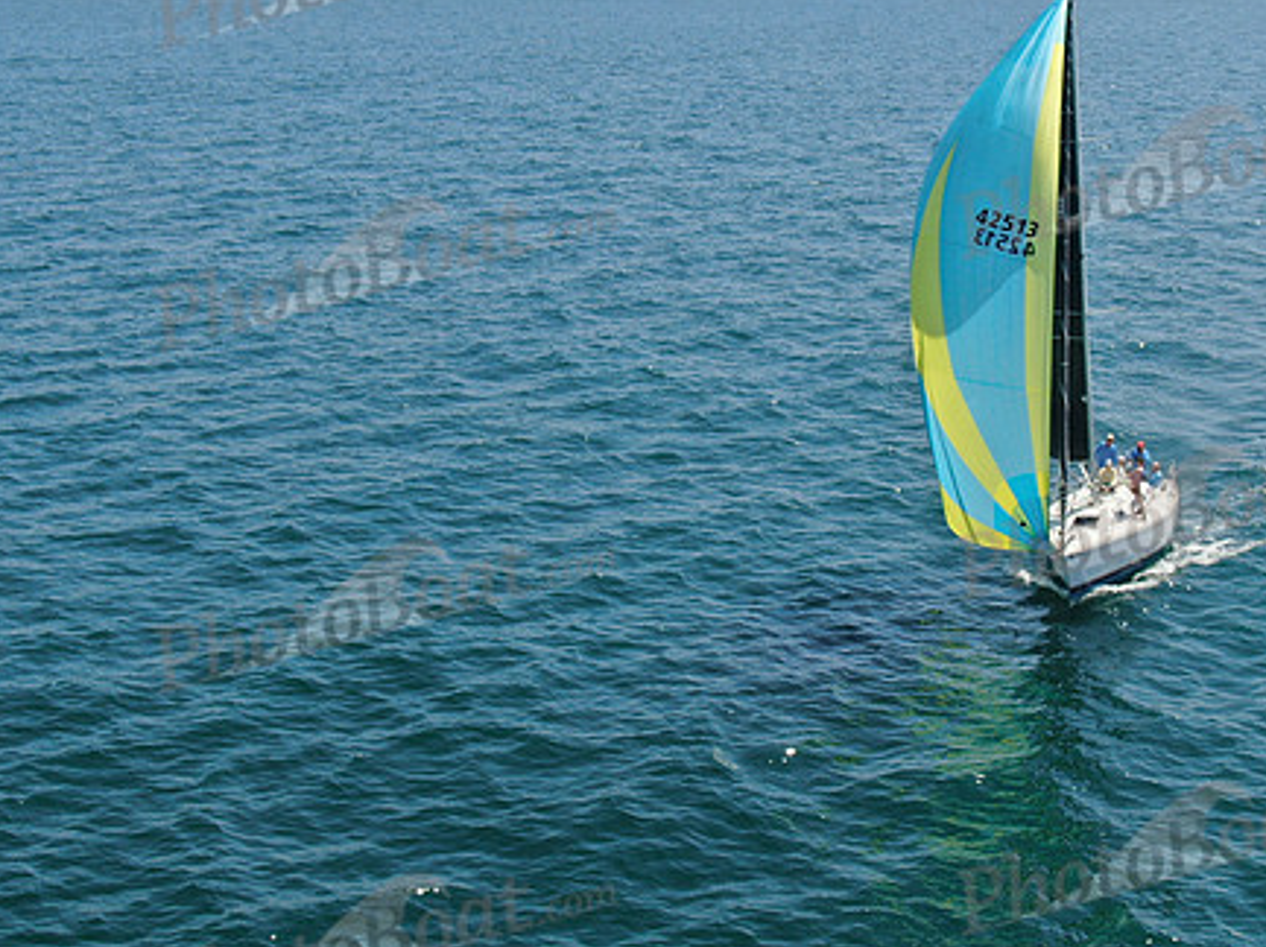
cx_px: 789
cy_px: 390
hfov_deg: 32.6
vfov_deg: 24.7
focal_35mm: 59
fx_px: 2156
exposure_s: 1/800
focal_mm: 7.71
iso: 100
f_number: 3.6
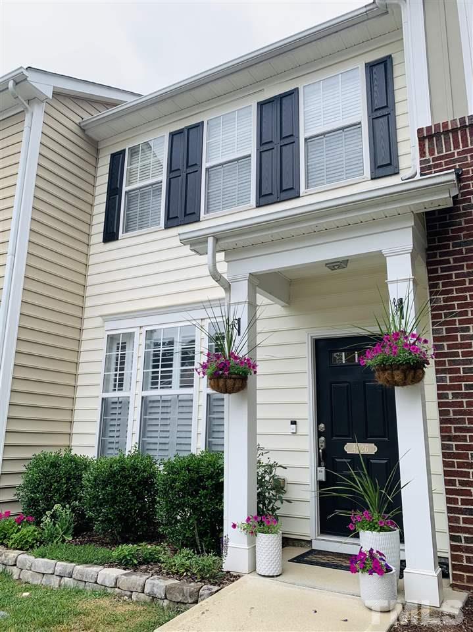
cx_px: 236
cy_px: 316
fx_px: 474
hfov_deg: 53.0
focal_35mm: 26
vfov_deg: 67.3
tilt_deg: +12.6
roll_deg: -1.8
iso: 25
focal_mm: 4.25
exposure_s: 1/583
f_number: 1.8
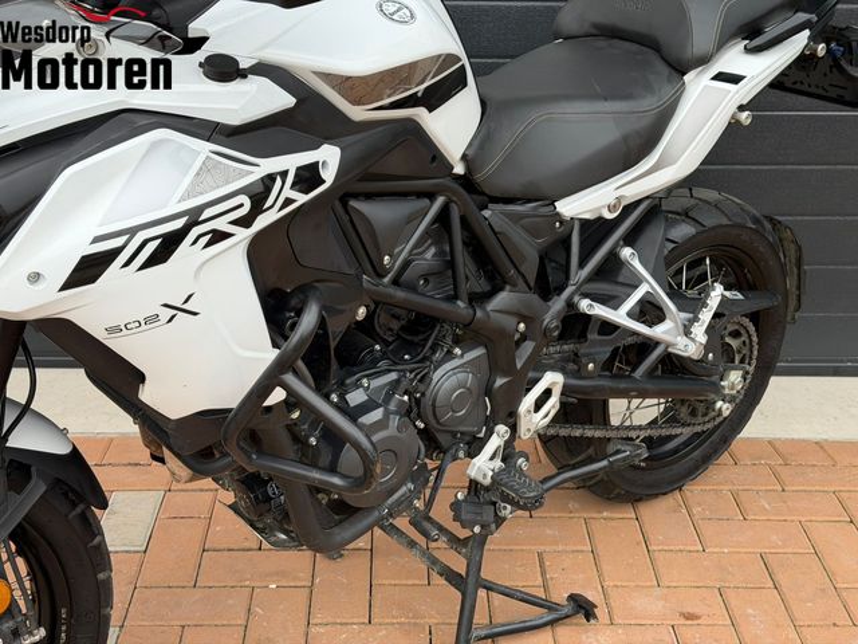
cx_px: 429
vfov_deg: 30.3
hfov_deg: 39.7
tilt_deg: -25.6
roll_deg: +3.2
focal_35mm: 48
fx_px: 1190
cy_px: 322
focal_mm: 6.76
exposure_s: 1/636
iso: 80
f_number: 1.78
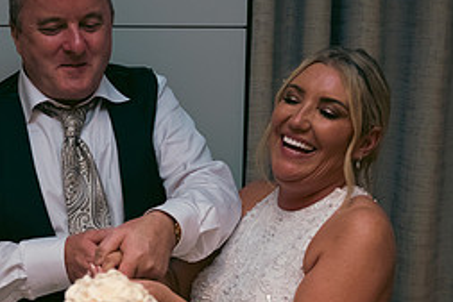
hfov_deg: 23.1
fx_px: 1095
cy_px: 224
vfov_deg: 15.7
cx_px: 104
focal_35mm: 87
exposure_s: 1/160
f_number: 3.5
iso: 800
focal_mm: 38
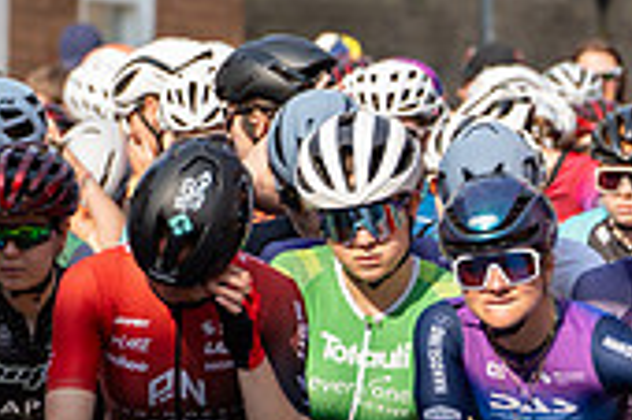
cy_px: 123
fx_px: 9716
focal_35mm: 554
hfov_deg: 3.7
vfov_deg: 2.5
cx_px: -364
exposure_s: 1/1000
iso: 200
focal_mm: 150
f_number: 4
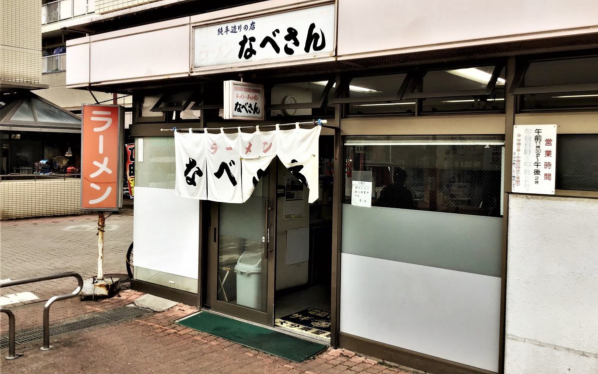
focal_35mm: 33
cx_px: 300
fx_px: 538
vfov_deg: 38.3
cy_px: 166
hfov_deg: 58.1
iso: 25
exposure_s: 1/251
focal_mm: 3.3
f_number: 2.4
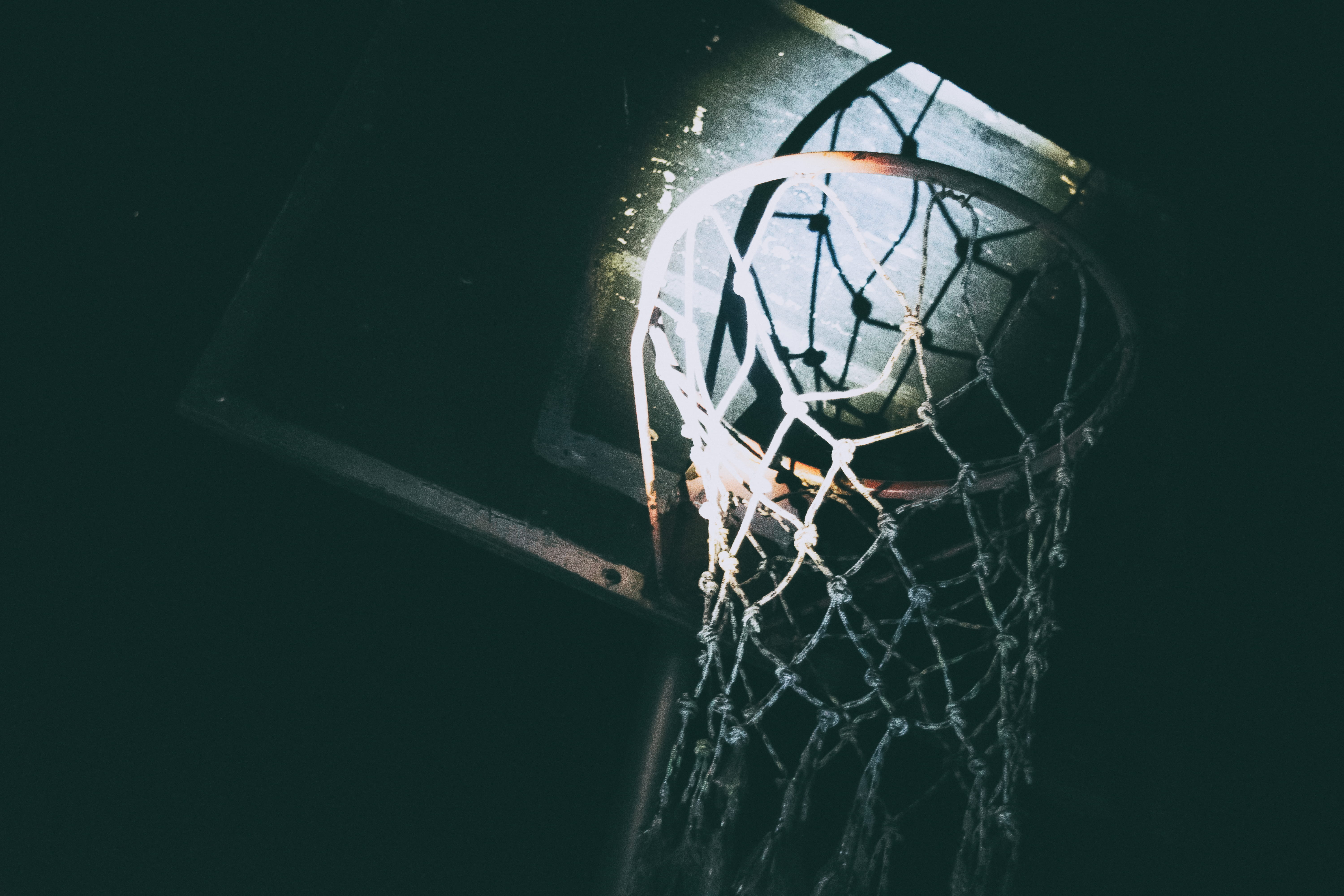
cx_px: 672
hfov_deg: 42.3
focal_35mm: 46
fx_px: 1736
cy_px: 448
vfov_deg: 28.9
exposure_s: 1/40
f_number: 4.2
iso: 12800
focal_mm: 31
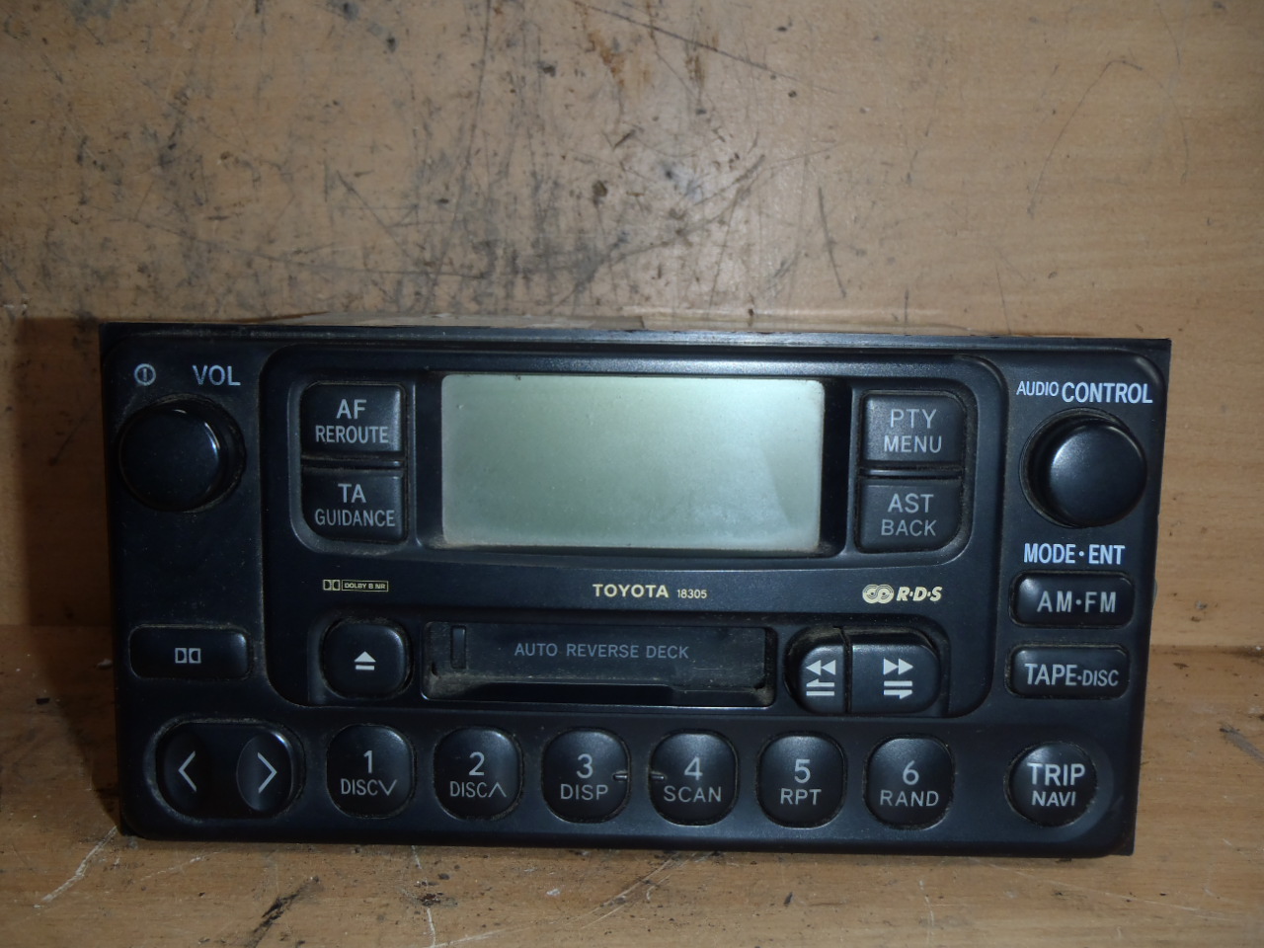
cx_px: 632
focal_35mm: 38
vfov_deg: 37.7
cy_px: 474
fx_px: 1388
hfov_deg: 49.0
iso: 100
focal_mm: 6.83
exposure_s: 1/40
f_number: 4.6
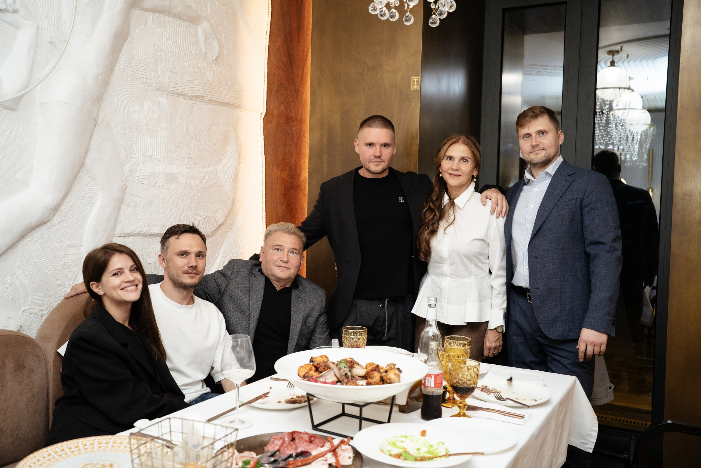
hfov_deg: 55.8
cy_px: 234
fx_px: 662
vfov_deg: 38.9
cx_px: 350
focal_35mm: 34
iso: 1600
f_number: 4.5
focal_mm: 34
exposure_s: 1/80
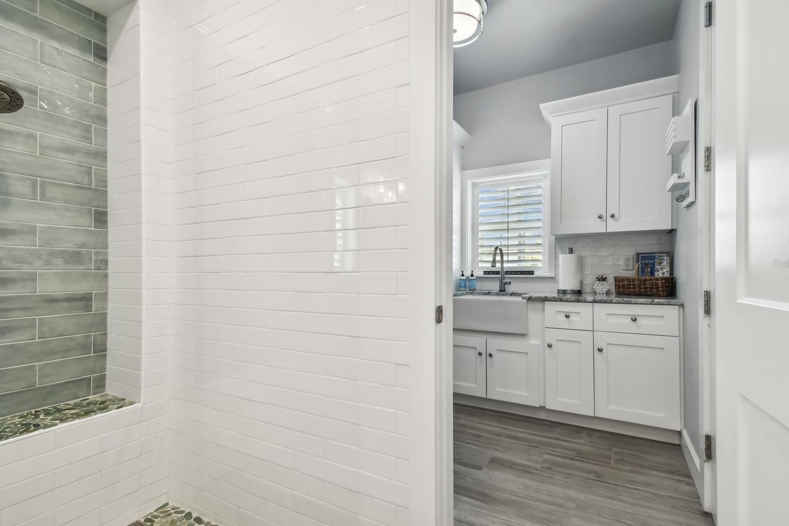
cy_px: 264
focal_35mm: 16
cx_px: 399
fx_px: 351
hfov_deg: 96.8
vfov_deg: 73.7
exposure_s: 1/40
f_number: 7.1
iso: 100
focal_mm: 10
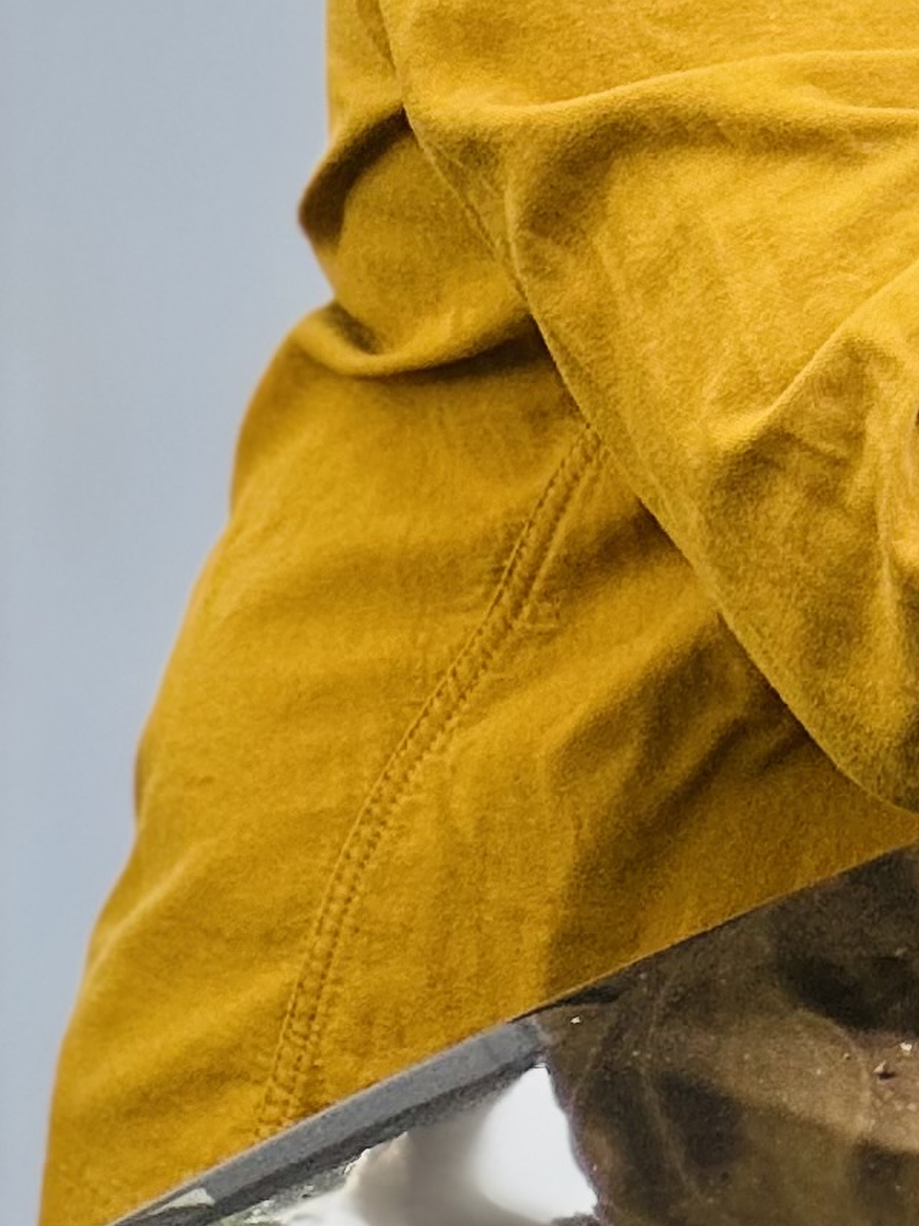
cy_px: -1361
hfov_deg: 4.1
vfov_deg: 5.3
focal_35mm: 363
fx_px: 12853
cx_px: 1617
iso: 100
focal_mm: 9
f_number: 2.8
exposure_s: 1/99
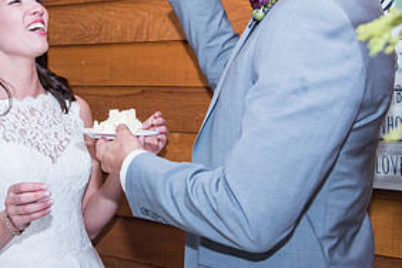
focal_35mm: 72
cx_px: 94
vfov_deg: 18.7
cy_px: 46
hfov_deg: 27.6
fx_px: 804
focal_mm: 35
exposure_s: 1/320
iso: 250
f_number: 4
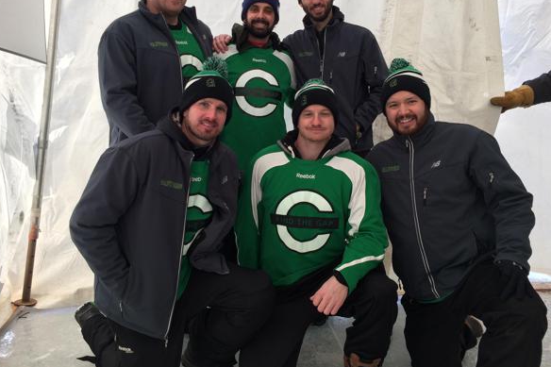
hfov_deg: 60.3
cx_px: 269
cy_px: 156
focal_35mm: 31
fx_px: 474
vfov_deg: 42.2
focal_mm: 4.15
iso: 32
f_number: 2.2
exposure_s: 1/173
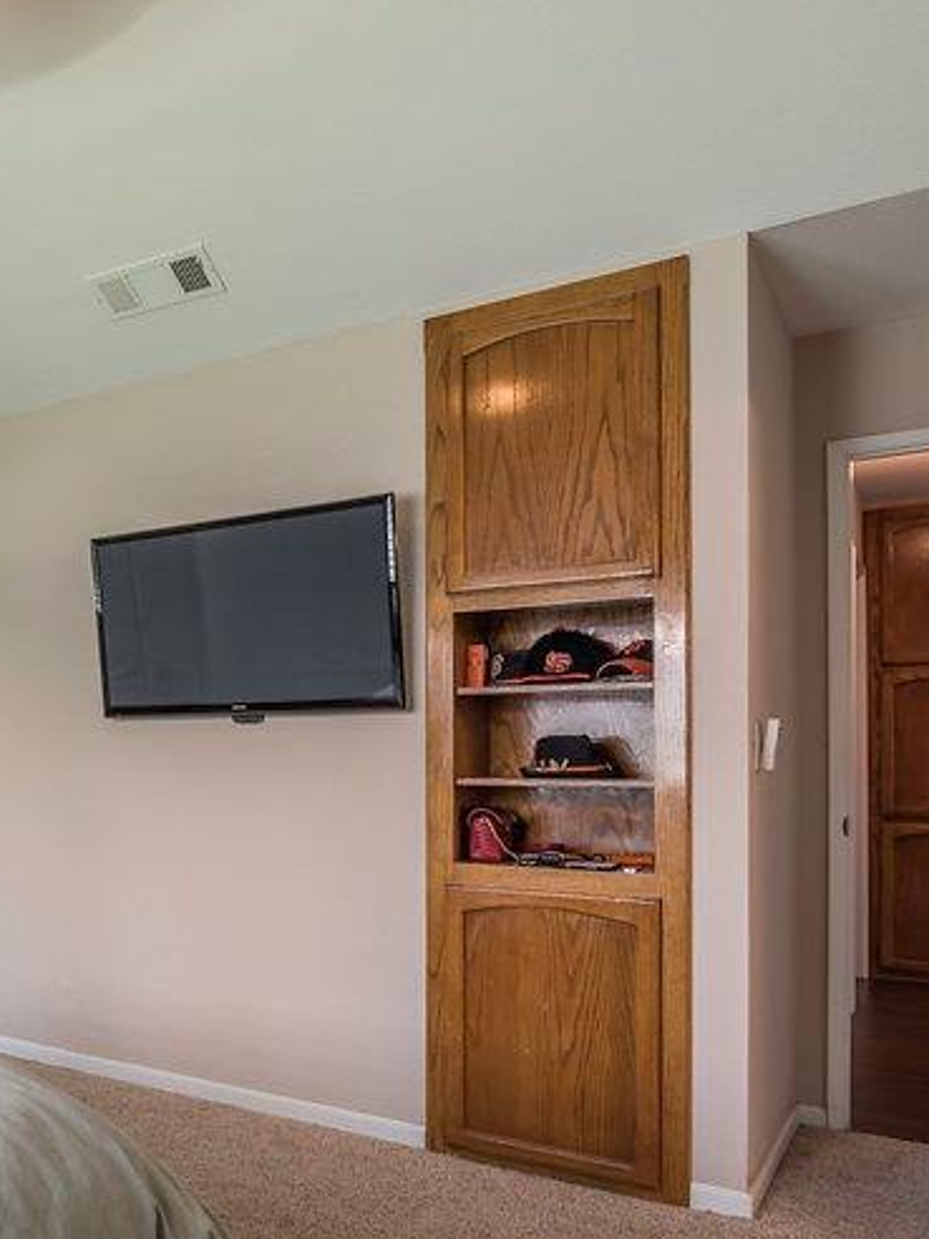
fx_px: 1073
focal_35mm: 30
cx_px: -91
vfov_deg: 59.3
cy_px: 767
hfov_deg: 38.7
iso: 100
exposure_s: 1/1.25
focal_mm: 15
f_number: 11
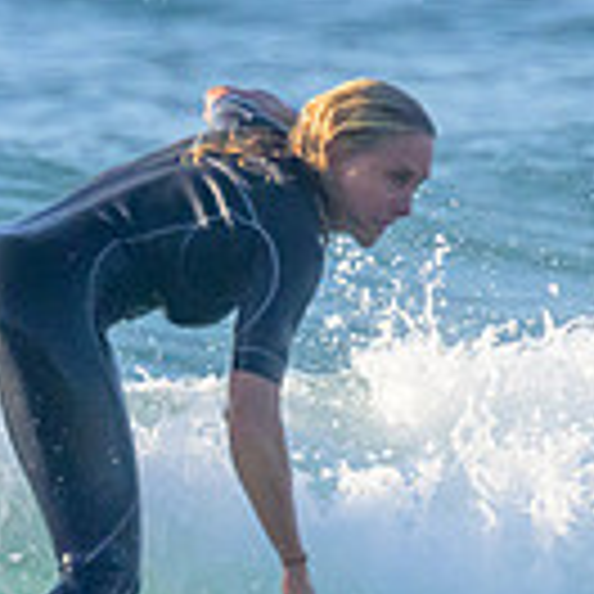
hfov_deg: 0.5
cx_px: 30
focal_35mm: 3855
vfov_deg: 0.5
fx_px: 74841
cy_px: 562
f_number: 11
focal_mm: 800
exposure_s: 1/2000
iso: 1800
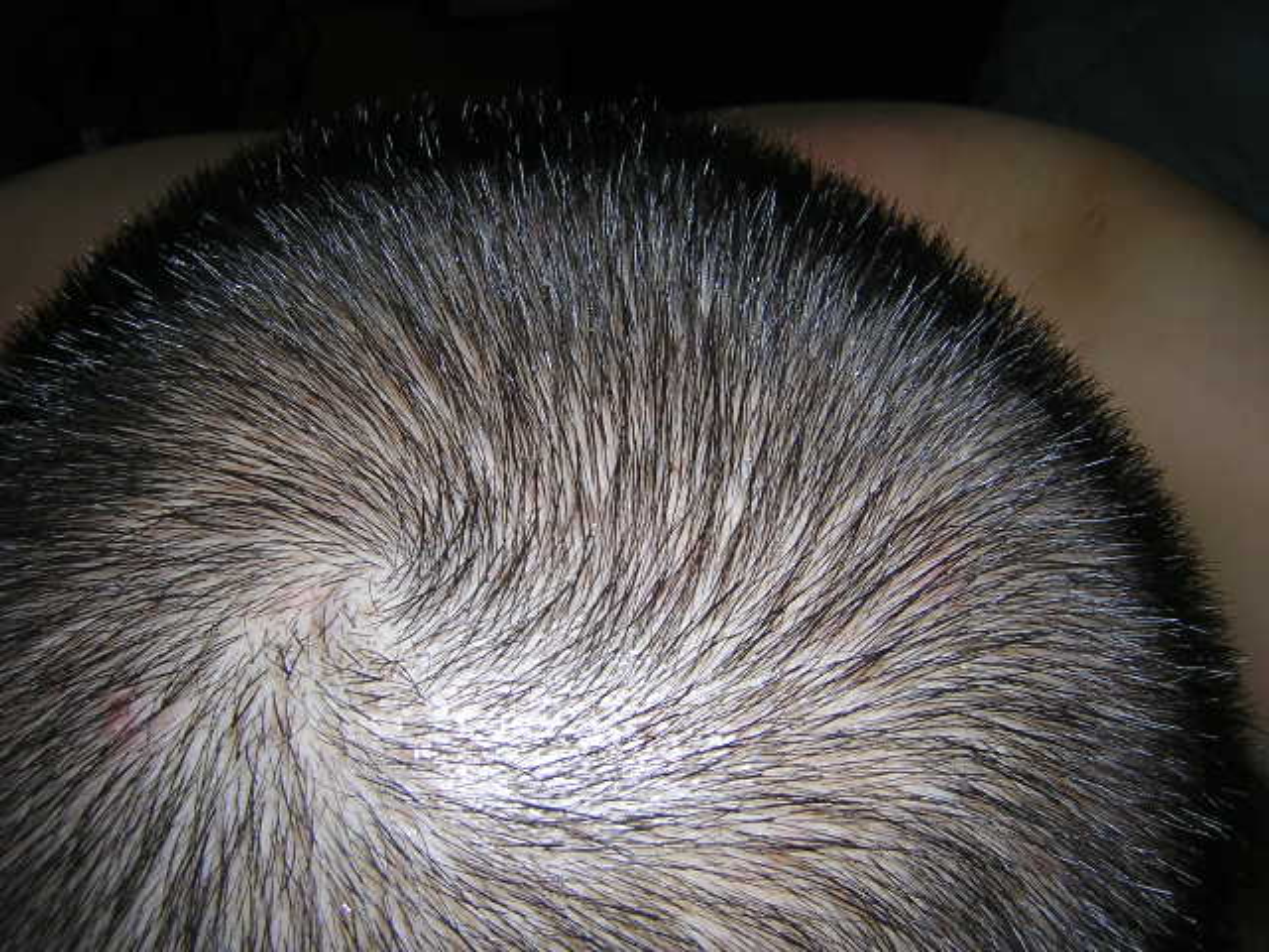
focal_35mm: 36
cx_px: 634
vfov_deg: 39.7
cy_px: 476
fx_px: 1320
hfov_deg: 51.4
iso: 100
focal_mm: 4.7
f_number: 5.2
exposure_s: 1/60.1
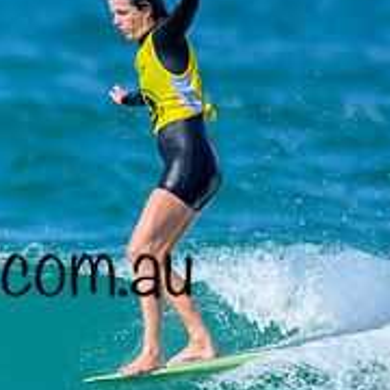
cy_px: 262
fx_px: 38444
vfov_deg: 0.6
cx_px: -127
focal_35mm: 3016
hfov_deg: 0.6
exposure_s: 1/2000
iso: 320
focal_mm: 800
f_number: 6.3
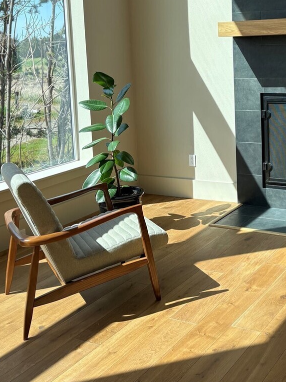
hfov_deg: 28.6
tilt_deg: -5.4
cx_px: 256
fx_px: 540
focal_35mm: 49
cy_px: 92
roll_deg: +1.2
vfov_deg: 37.9
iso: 50
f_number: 1.6
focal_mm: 5.96
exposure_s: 1/873
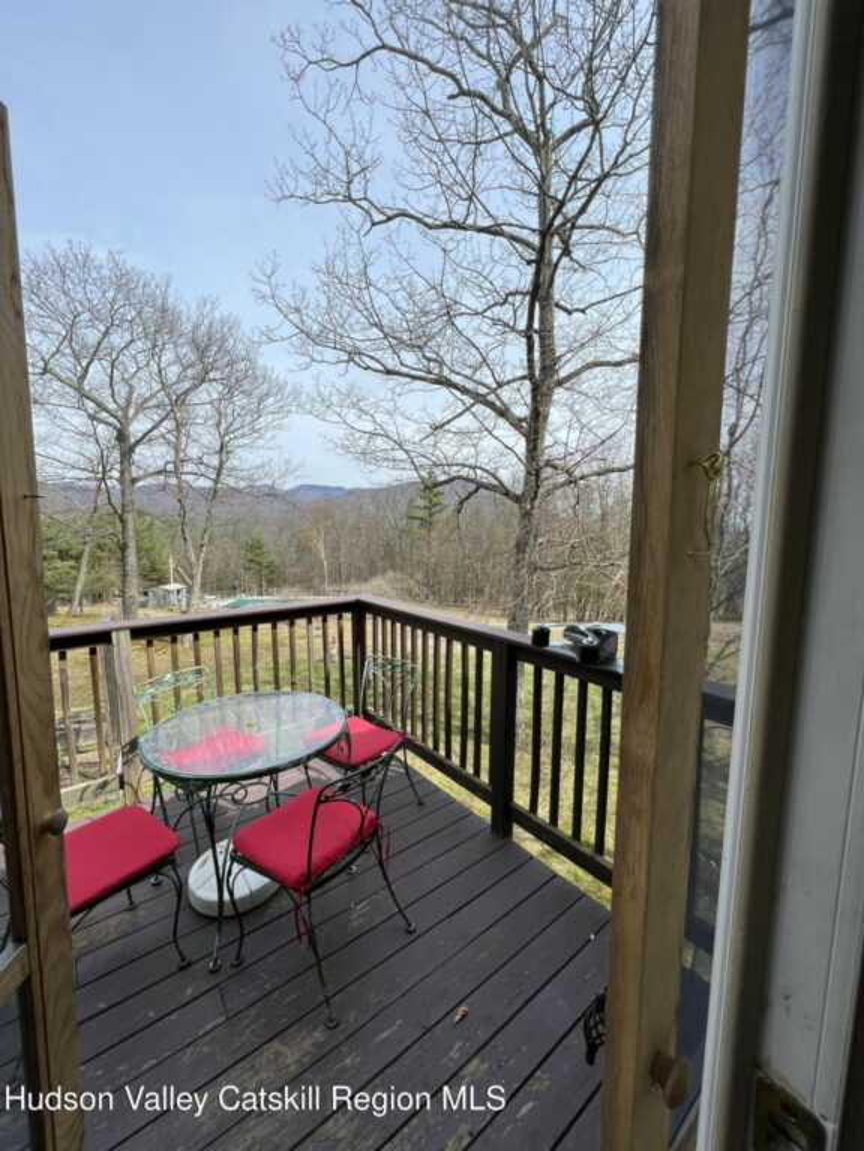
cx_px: 432
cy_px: 576
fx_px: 433
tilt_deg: -5.7
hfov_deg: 89.9
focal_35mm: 13
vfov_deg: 106.2
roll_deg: +0.9
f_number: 1.8
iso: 32
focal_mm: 1.57
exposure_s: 1/1449
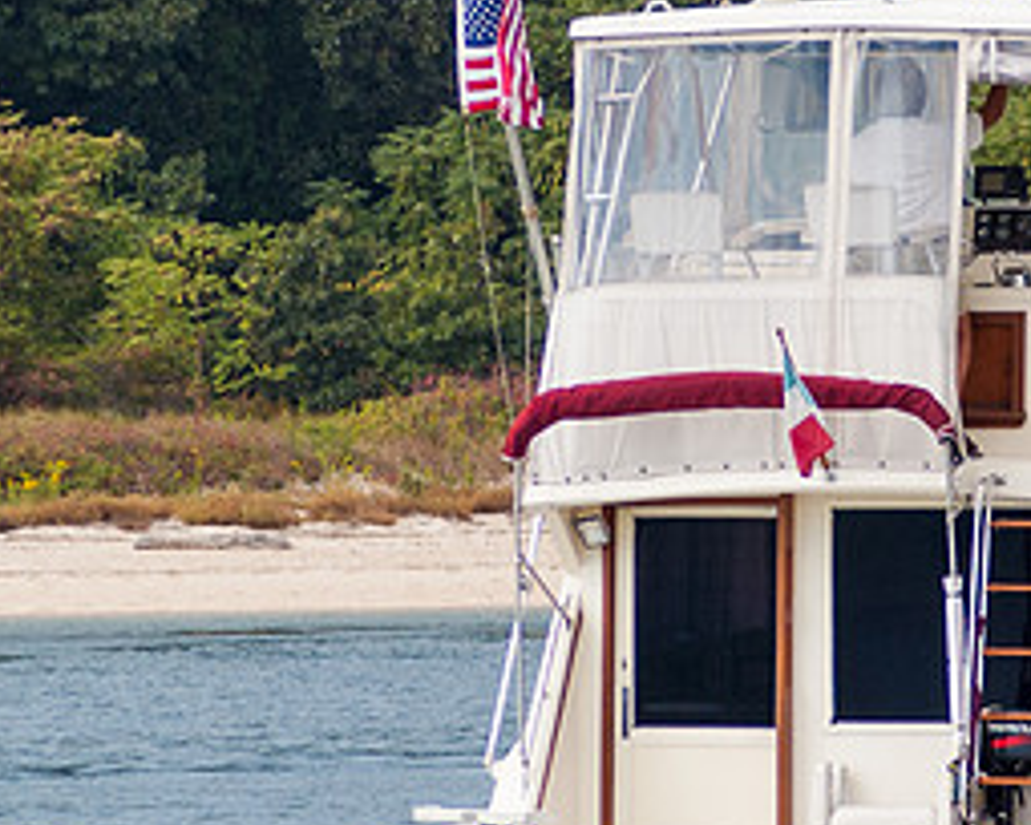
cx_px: 1117
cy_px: 433
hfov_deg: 3.8
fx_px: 15409
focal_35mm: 505
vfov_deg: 3.1
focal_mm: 135
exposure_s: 1/800
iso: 320
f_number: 7.1
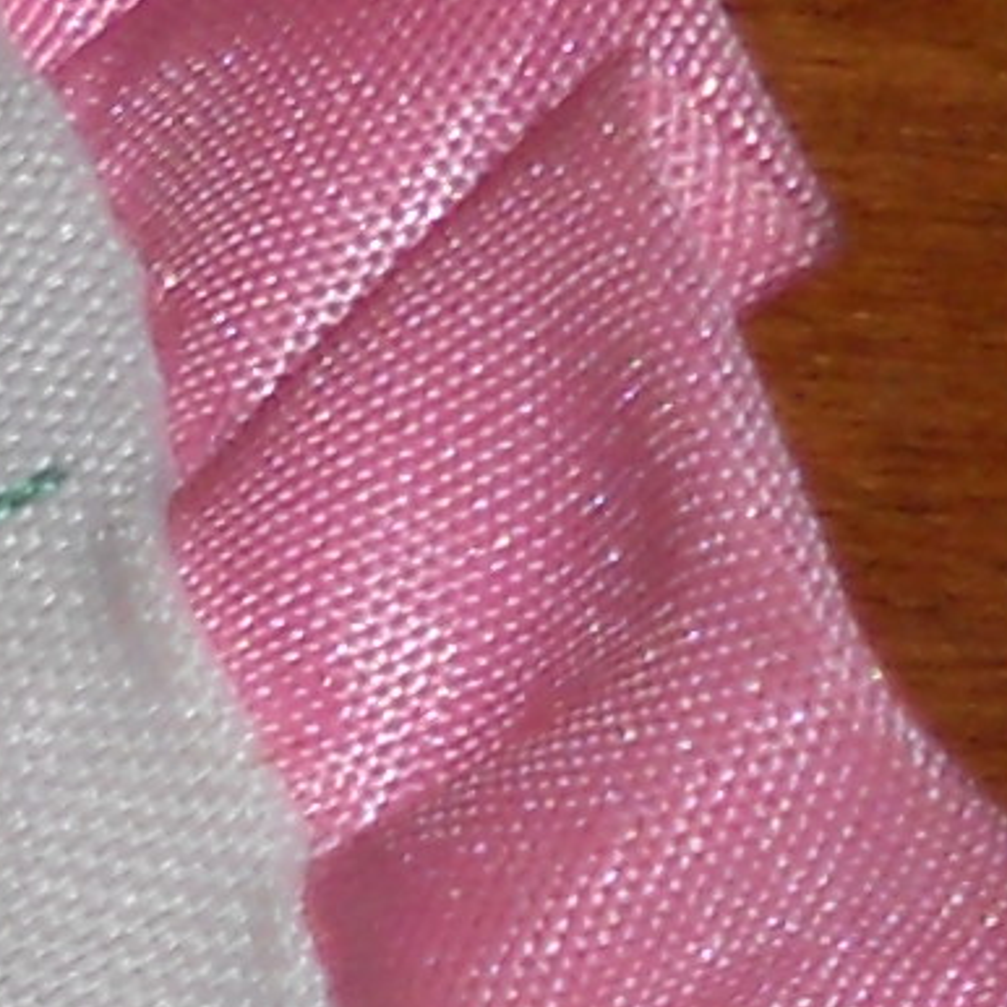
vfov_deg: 5.6
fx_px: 9643
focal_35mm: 293
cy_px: 3034
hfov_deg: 5.3
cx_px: -3003
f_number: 8.8
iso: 80
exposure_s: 1/25
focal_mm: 5.8
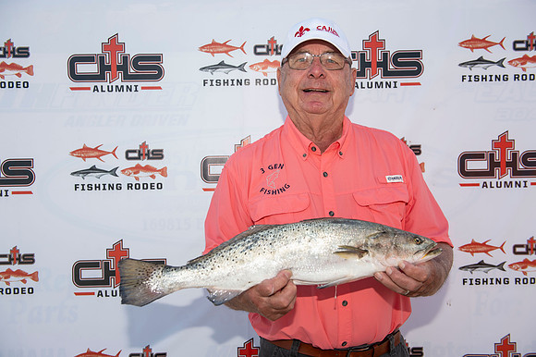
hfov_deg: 54.5
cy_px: 178
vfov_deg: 37.8
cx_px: 268
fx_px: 521
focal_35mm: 35
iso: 50
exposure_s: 1/250
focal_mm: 35
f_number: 5
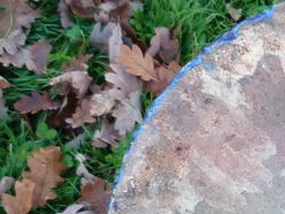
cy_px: 247
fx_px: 996
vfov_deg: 12.0
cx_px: 408
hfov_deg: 15.2
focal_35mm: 121
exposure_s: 1/30
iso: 250
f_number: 3.3
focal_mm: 5.2
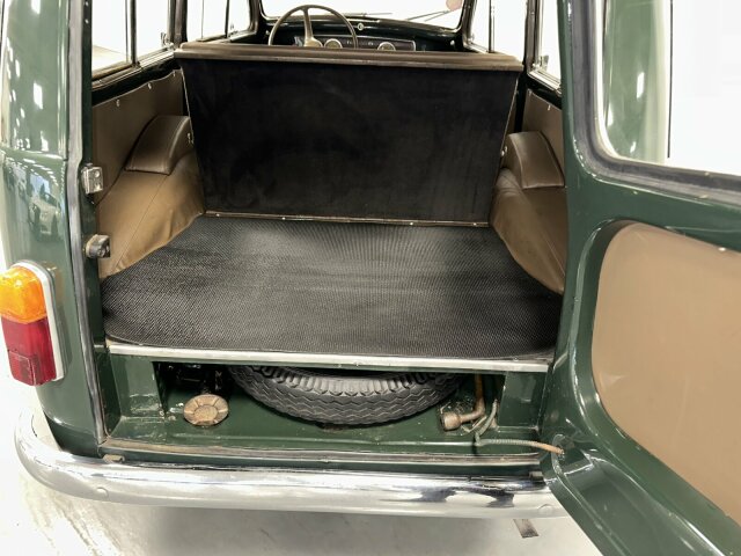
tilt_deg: -30.6
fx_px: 514
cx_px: 370
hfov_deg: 71.6
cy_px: 278
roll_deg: -3.3
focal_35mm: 24
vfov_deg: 56.8
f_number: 1.78
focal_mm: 6.86
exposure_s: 1/14
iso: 200
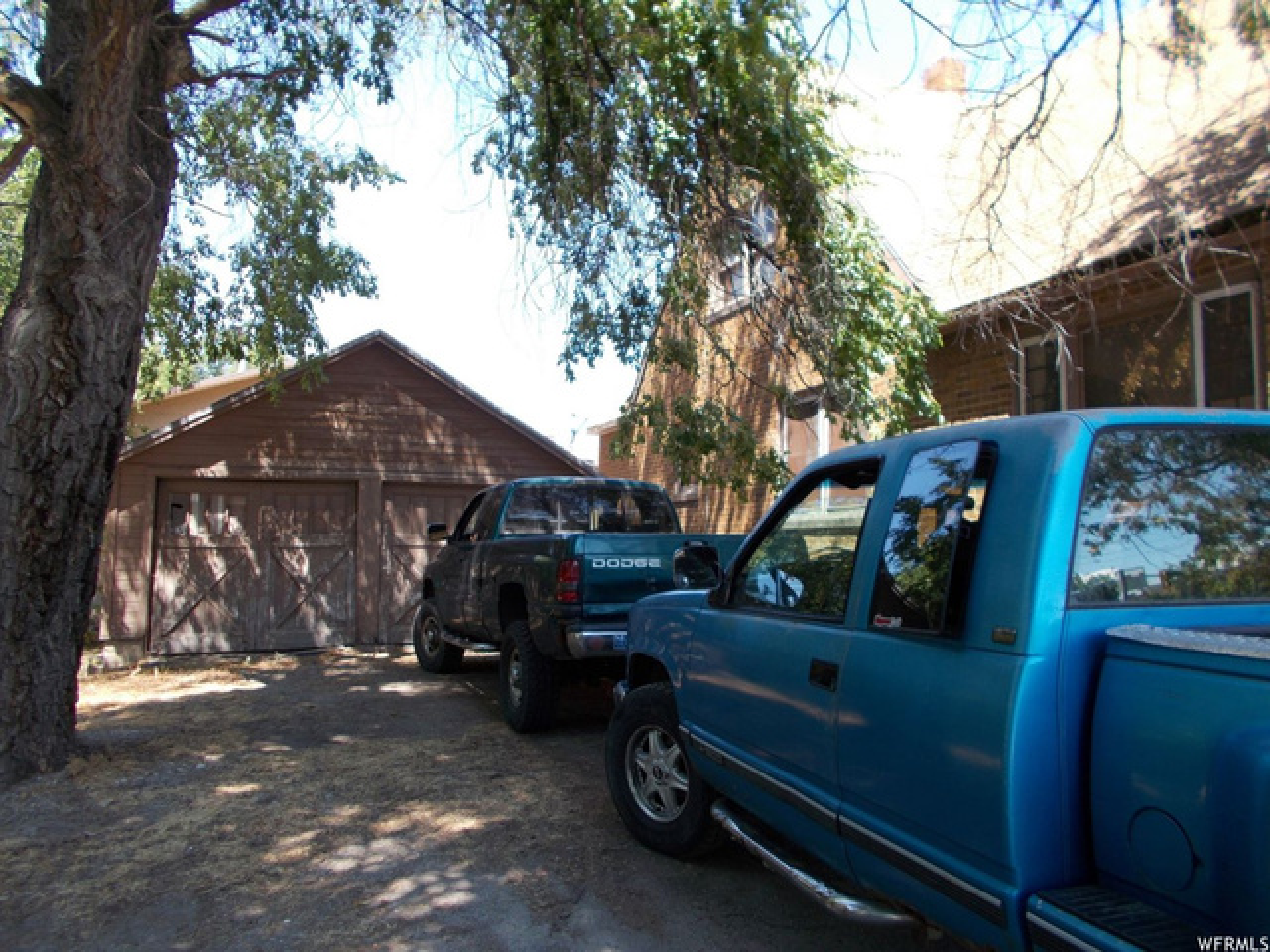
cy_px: 476
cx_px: 635
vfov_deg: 53.1
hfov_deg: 67.3
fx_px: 954
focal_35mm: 26
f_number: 3.2
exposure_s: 1/125
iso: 80
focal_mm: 4.6
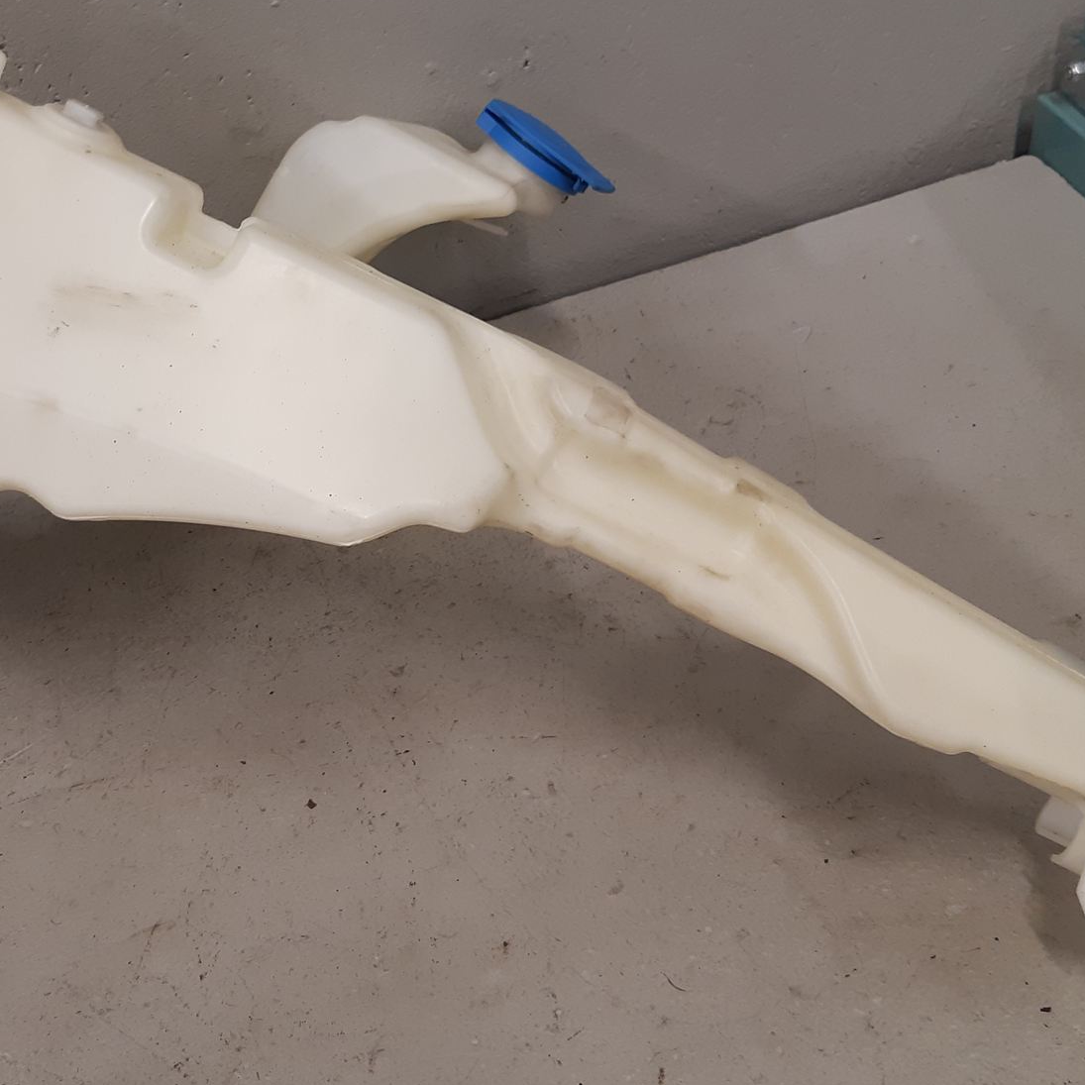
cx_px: 333
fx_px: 1525
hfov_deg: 38.6
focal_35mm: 43
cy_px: 398
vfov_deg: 38.9
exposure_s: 1/50
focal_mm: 3.93
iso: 80
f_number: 1.7
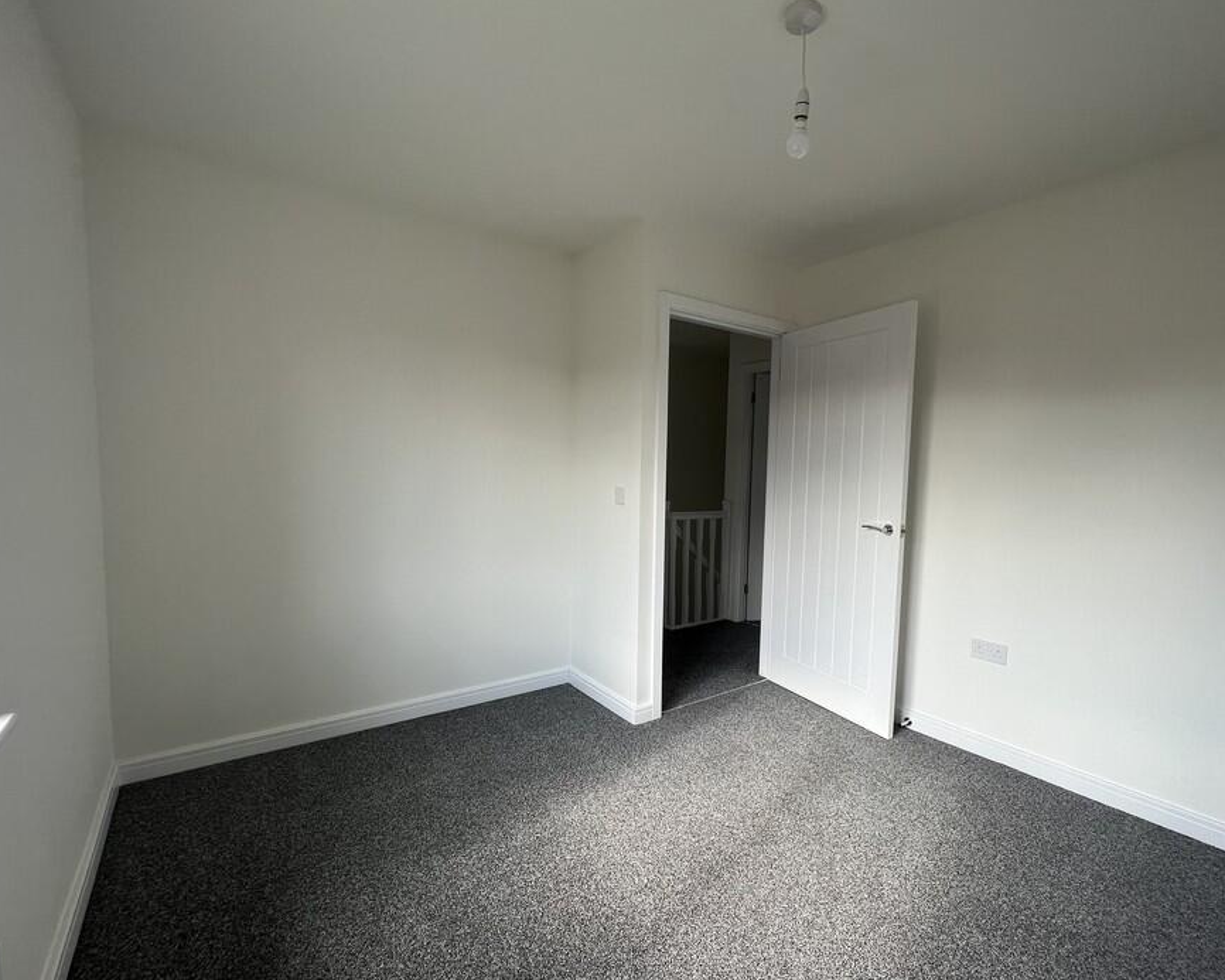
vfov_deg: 84.0
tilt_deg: -4.2
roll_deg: -1.6
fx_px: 544
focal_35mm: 15
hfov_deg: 96.6
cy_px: 516
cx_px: 662
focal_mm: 1.57
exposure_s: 1/114
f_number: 1.8
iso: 32
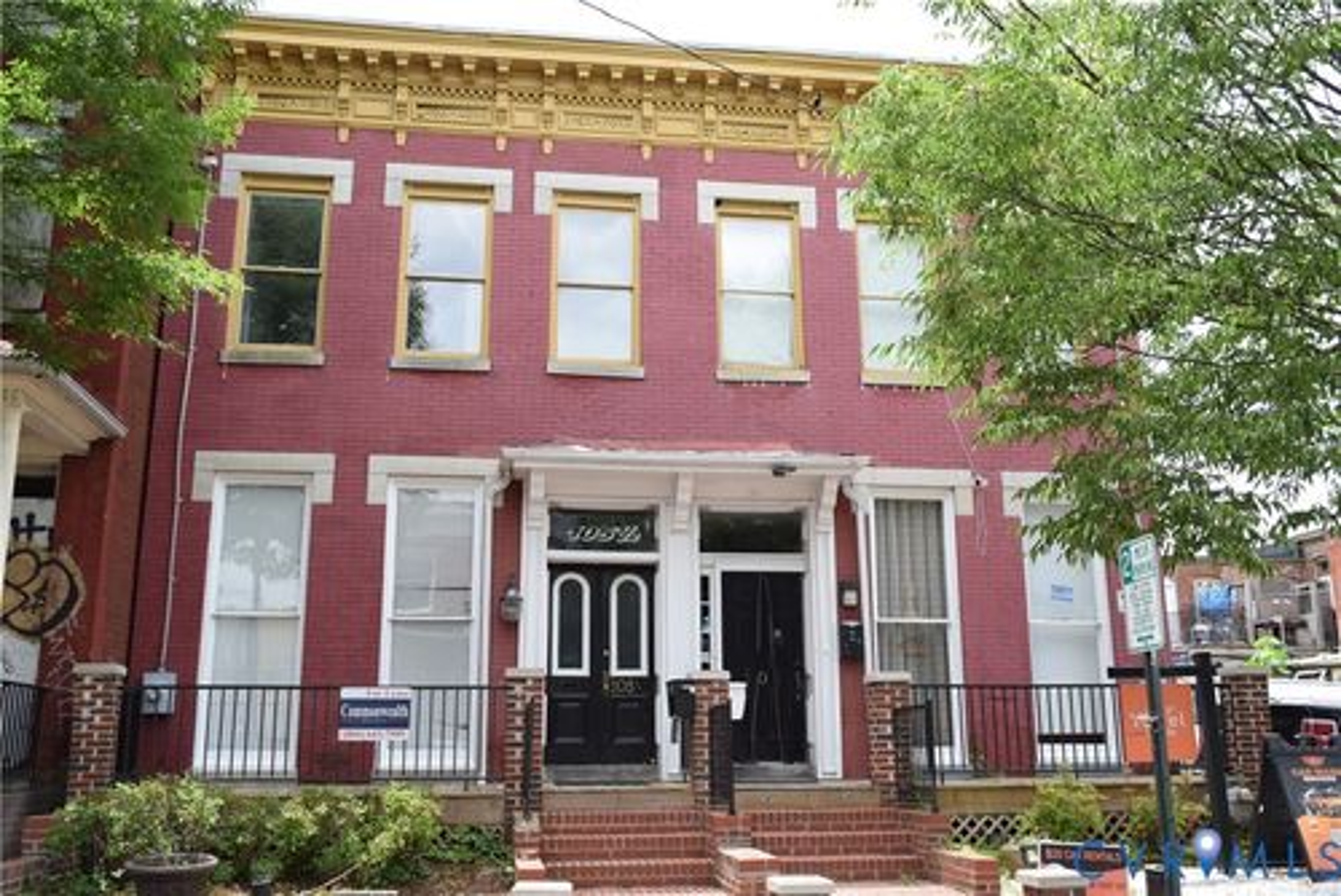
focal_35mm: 33
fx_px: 1230
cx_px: 670
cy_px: 448
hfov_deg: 57.2
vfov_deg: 40.0
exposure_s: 1/250
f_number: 8
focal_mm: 22
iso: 320
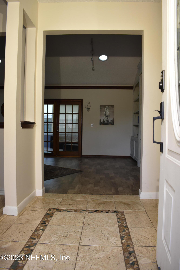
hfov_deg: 47.9
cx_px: 90
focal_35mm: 27
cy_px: 135
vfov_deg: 67.4
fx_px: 203
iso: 400
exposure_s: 1/125
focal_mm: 18
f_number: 5.6
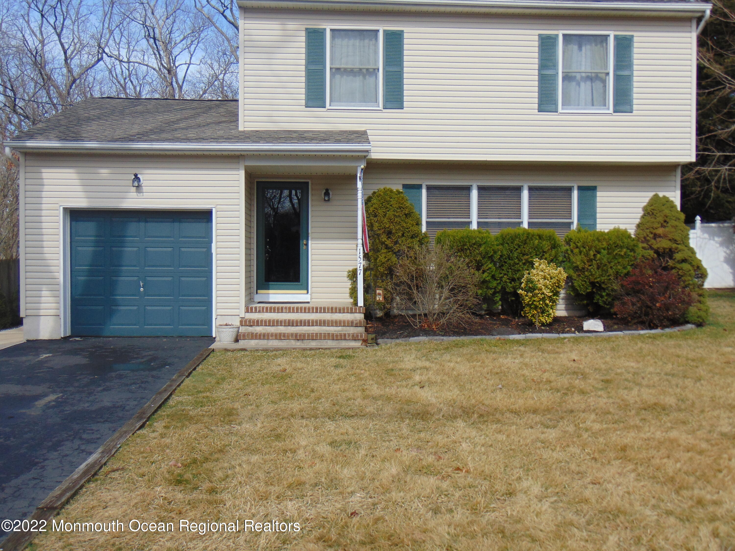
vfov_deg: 36.8
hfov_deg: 47.9
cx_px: 368
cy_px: 276
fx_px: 828
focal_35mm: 39
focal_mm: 6.9
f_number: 3.3
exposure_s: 1/800
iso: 80
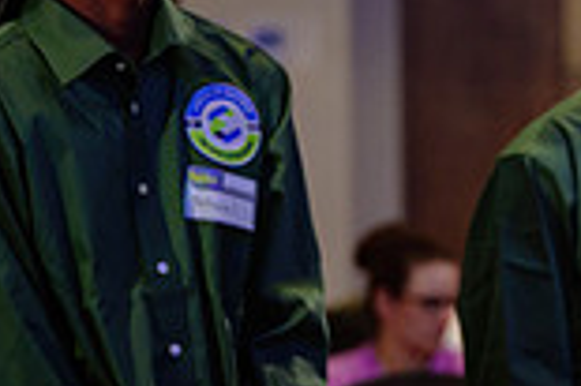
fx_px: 5191
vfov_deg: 4.3
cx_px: 922
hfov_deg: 6.3
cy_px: 264
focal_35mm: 322
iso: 1600
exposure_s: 1/60
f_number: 2.8
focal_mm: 86
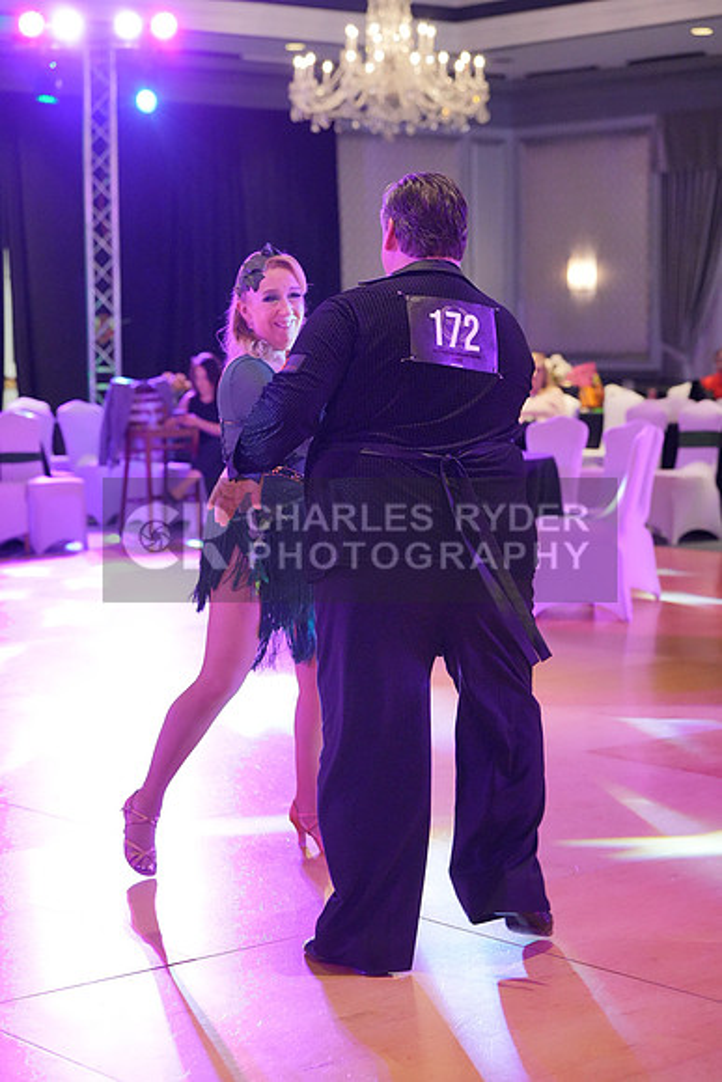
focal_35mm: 75
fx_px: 2255
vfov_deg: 27.0
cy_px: 541
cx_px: 361
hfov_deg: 18.2
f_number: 4
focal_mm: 75
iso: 6400
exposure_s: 1/250
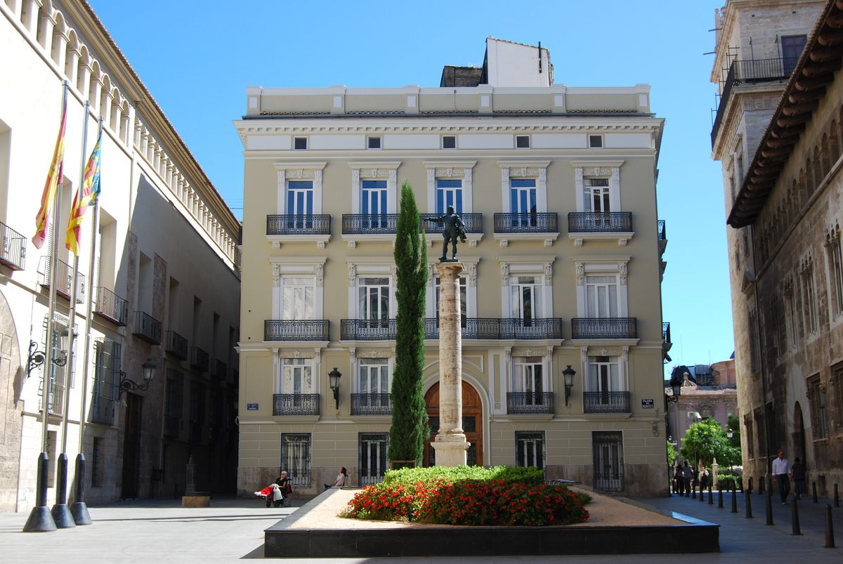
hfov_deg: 46.4
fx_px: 985
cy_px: 282
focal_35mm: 42
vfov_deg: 32.0
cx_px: 422
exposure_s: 1/160
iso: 100
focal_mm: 28
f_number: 6.3
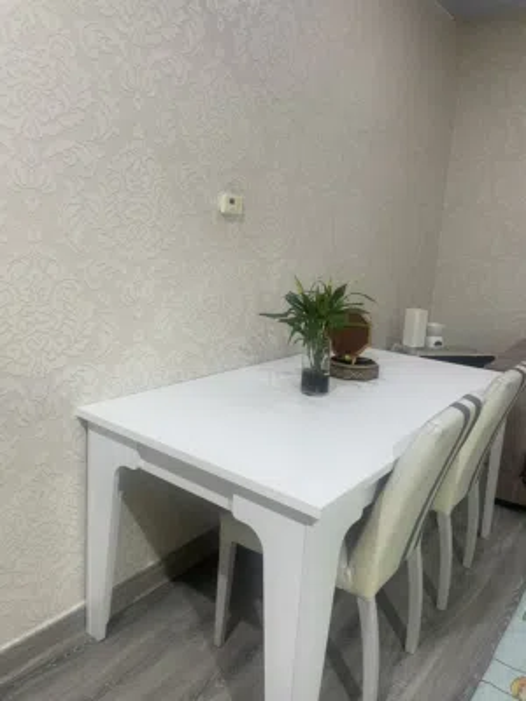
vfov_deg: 67.3
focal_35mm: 26
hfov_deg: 53.1
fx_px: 527
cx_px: 263
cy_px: 350
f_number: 1.6
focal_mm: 4.2
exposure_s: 1/50
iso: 80
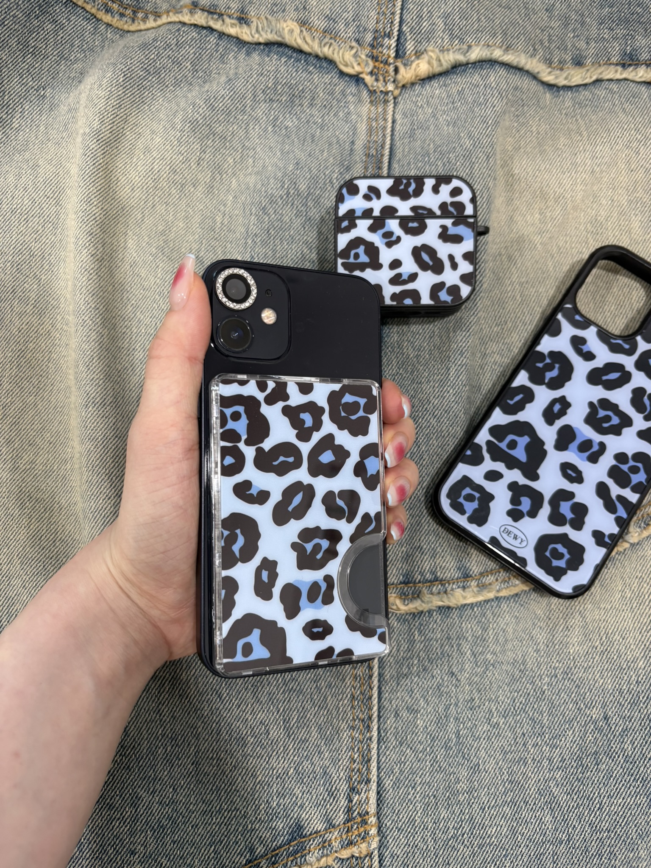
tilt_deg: -78.1
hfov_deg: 53.1
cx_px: 326
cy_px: 434
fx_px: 652
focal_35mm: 26
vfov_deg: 67.3
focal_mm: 5.96
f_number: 1.6
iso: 160
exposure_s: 1/60
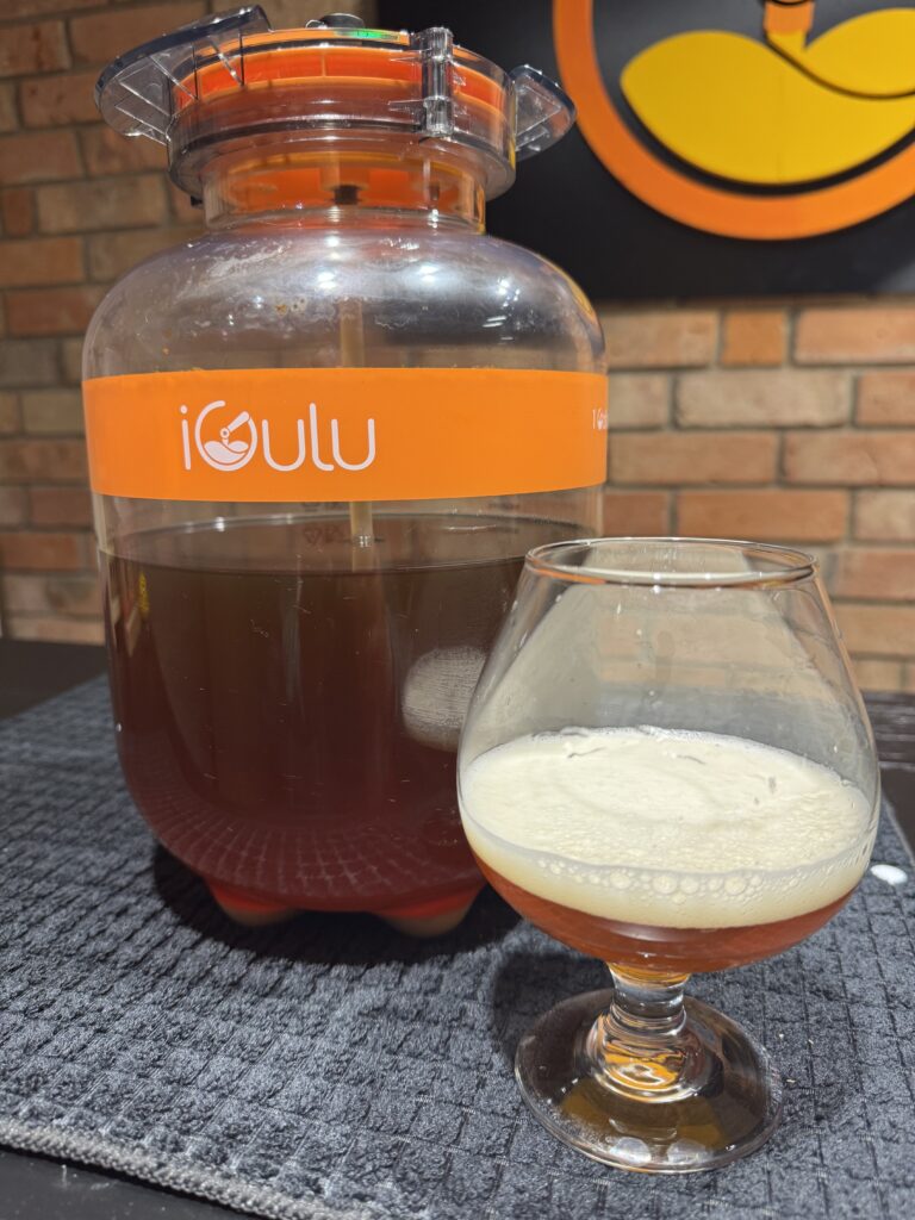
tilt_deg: -11.2
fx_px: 846
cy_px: 610
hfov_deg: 56.8
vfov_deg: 71.6
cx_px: 458
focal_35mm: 24
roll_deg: +0.9
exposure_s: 1/50
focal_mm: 6.76
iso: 200
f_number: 1.78
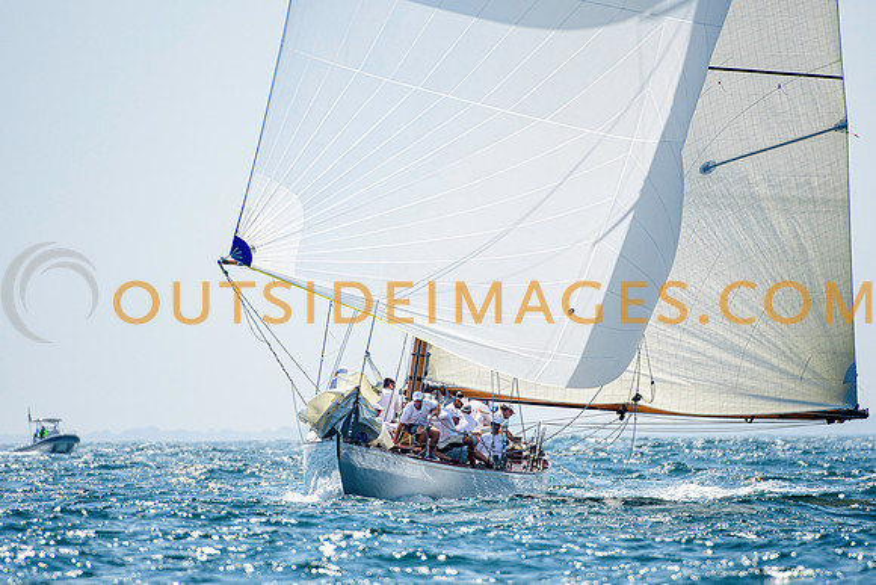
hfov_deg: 3.3
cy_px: 292
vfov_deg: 2.2
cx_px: 438
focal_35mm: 619
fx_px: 15065
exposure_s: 1/4000
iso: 400
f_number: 5
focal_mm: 400
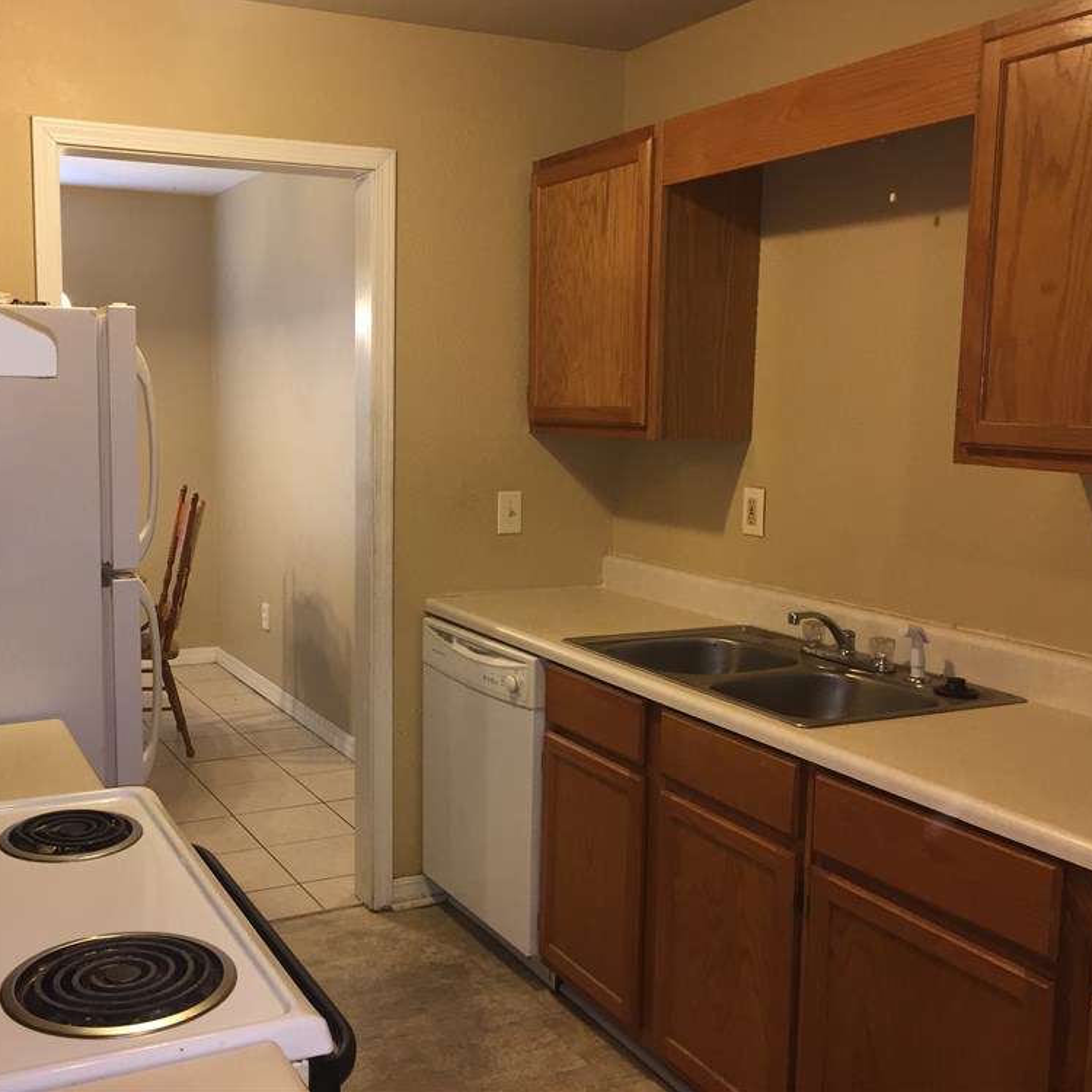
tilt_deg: -6.7
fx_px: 1249
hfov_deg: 46.6
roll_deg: -0.1
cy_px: 534
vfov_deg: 47.2
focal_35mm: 35
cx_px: 386
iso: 100
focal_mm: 4.15
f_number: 2.2
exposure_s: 1/30
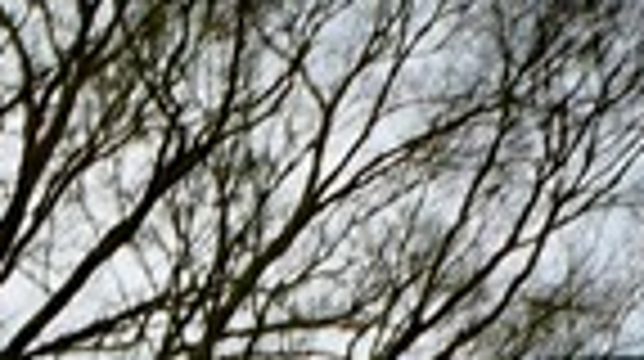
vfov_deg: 4.7
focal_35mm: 247
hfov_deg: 7.8
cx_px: 1806
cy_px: 1076
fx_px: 4212
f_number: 8
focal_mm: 21
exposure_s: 1/250
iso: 200
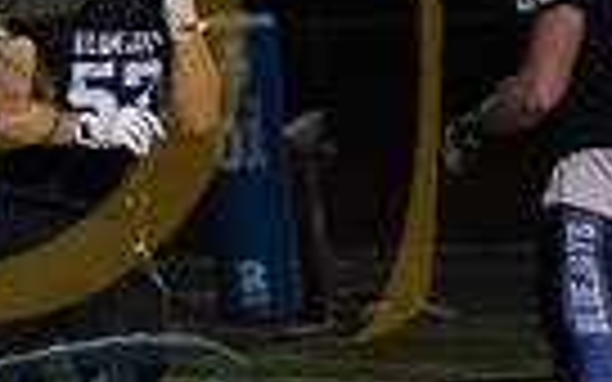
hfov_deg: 2.4
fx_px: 14544
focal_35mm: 872
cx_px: -122
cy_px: 155
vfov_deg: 1.5
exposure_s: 1/1250
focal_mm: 200
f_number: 2.8
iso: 5000
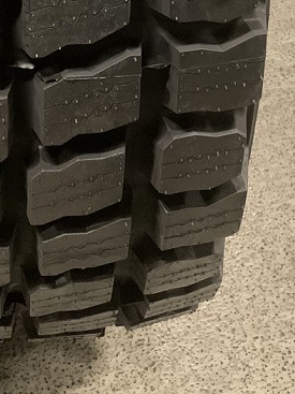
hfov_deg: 18.1
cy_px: -150
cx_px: 32
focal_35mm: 80
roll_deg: -0.4
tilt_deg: -27.4
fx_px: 910
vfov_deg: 21.5
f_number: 1.8
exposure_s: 1/17
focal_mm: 4.25
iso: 1000
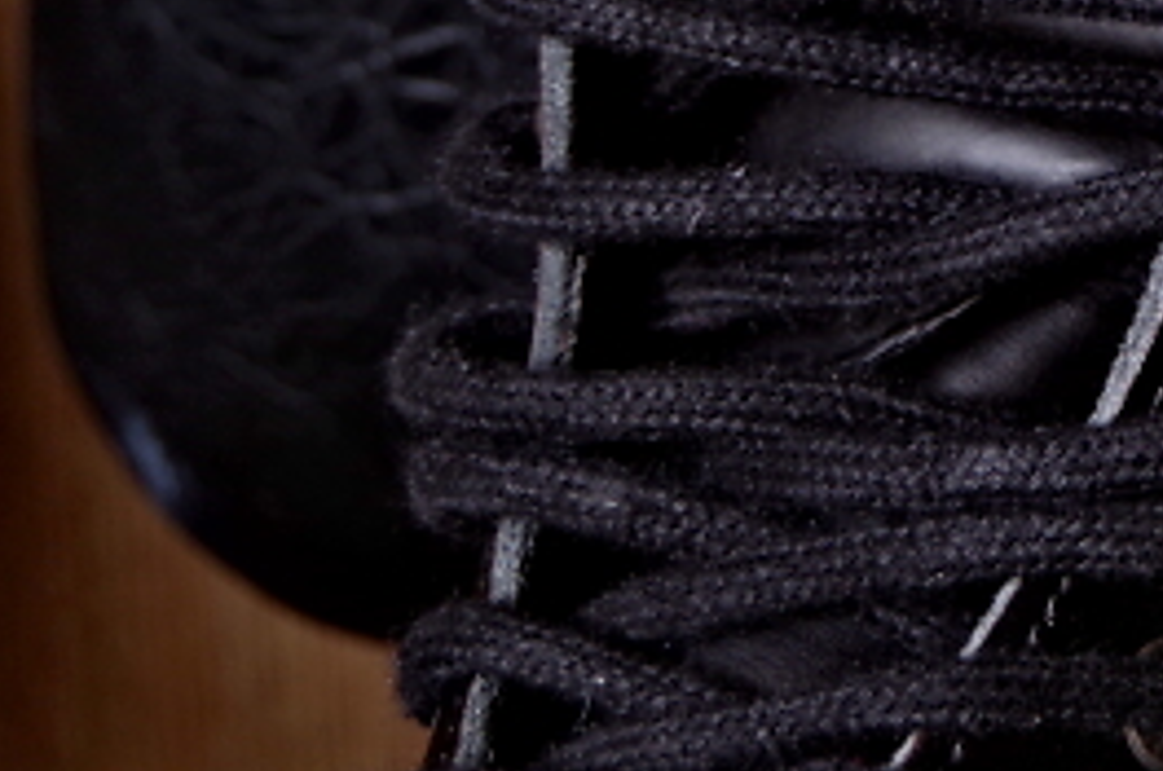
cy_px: -458
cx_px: 1749
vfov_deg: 7.7
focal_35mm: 174
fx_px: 5611
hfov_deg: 11.4
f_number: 4.5
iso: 100
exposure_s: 10
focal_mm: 31
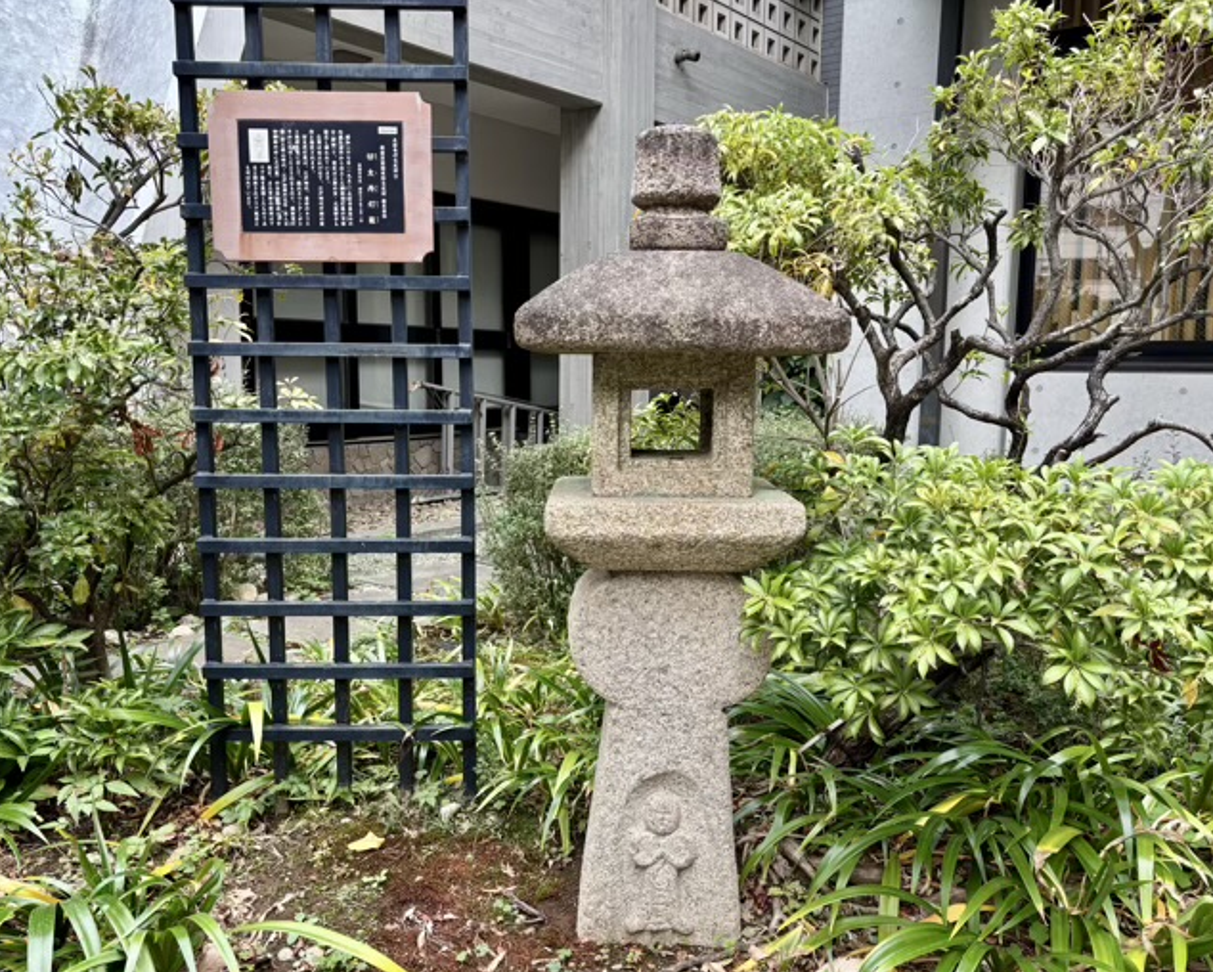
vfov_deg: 51.6
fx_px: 1006
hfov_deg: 62.2
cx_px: 587
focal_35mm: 28
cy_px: 498
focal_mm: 5.96
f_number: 1.6
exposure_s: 1/121
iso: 50
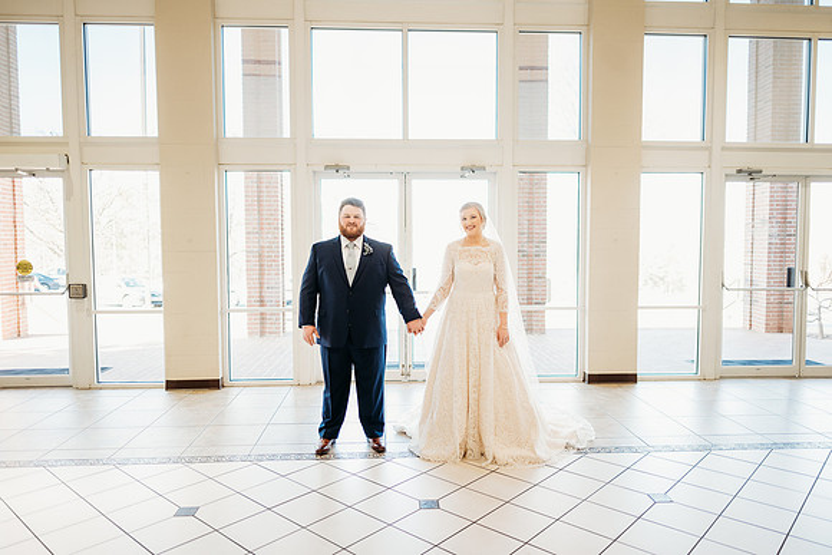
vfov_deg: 51.8
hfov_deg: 72.1
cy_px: 277
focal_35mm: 25
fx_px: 572
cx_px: 420
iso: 400
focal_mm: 24
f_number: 1.8
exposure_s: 1/160
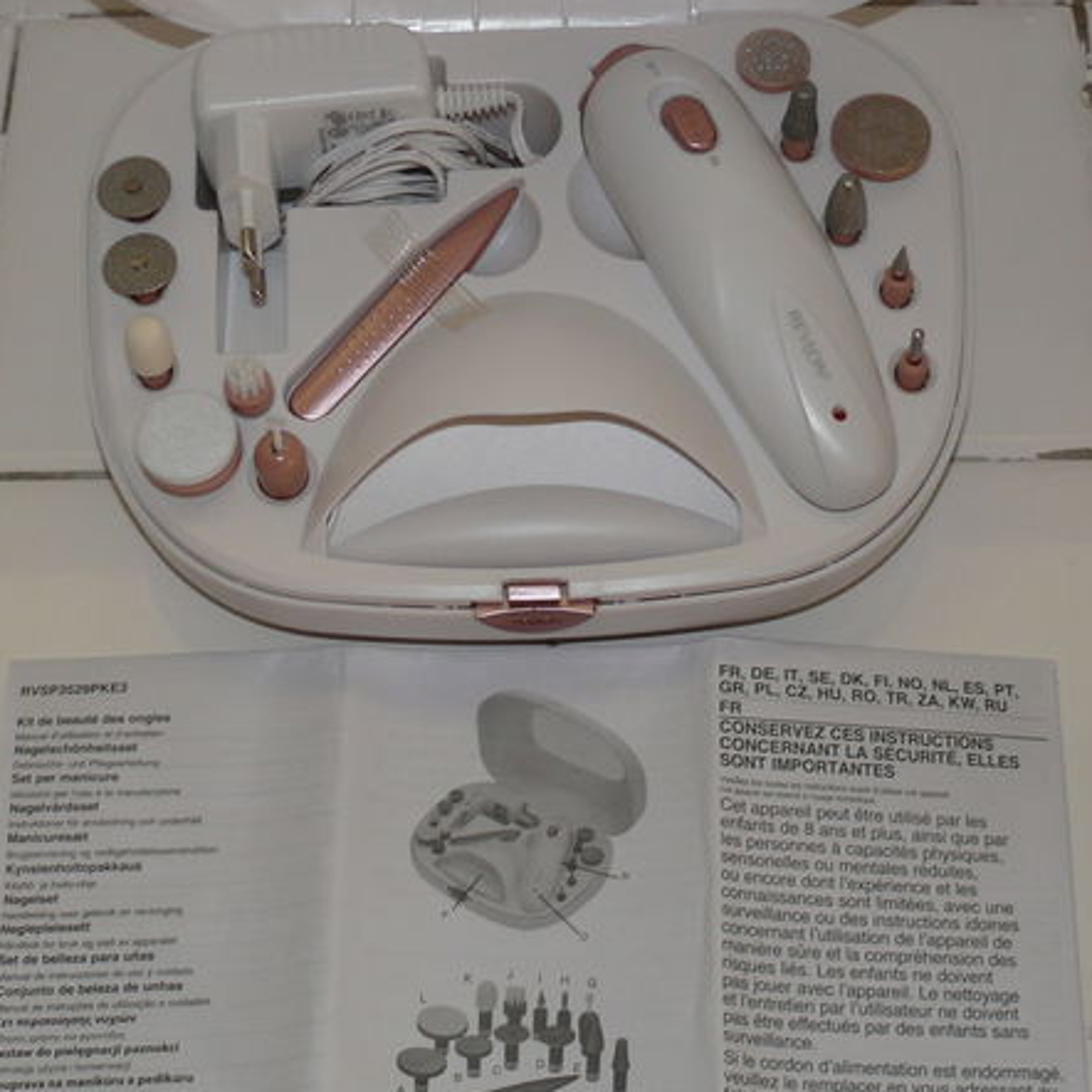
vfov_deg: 24.7
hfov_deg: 24.6
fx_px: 2498
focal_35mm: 70
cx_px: 635
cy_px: 563
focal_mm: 7.4
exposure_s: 1/30
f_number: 2.8
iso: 100
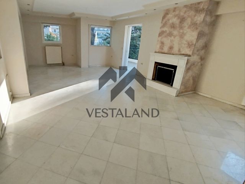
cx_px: 122
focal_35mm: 15
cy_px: 92
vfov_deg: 81.7
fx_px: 106
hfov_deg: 98.2
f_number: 2.2
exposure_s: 1/100
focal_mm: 1.65
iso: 64
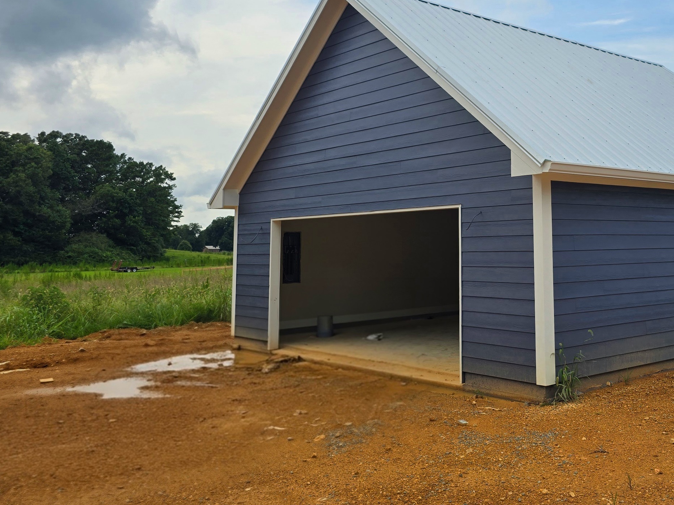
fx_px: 740
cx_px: 545
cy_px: 155
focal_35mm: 38
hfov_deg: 46.3
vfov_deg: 37.2
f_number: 1.7
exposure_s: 1/833
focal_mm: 6.3
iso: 12
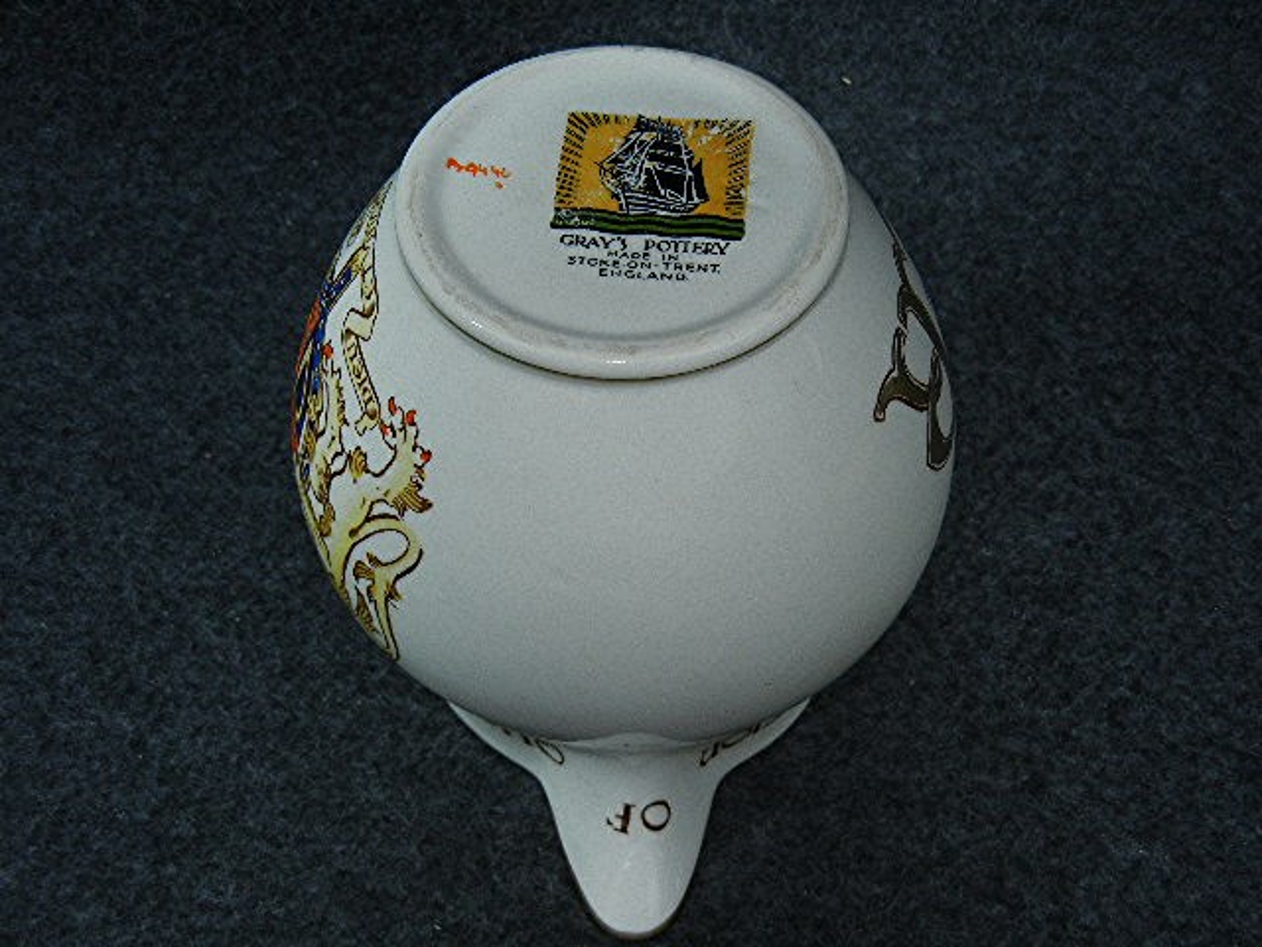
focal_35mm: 68
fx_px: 2479
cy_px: 474
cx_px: 631
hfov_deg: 28.6
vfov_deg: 21.6
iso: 200
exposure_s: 1/32.1
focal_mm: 12.2
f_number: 4.1
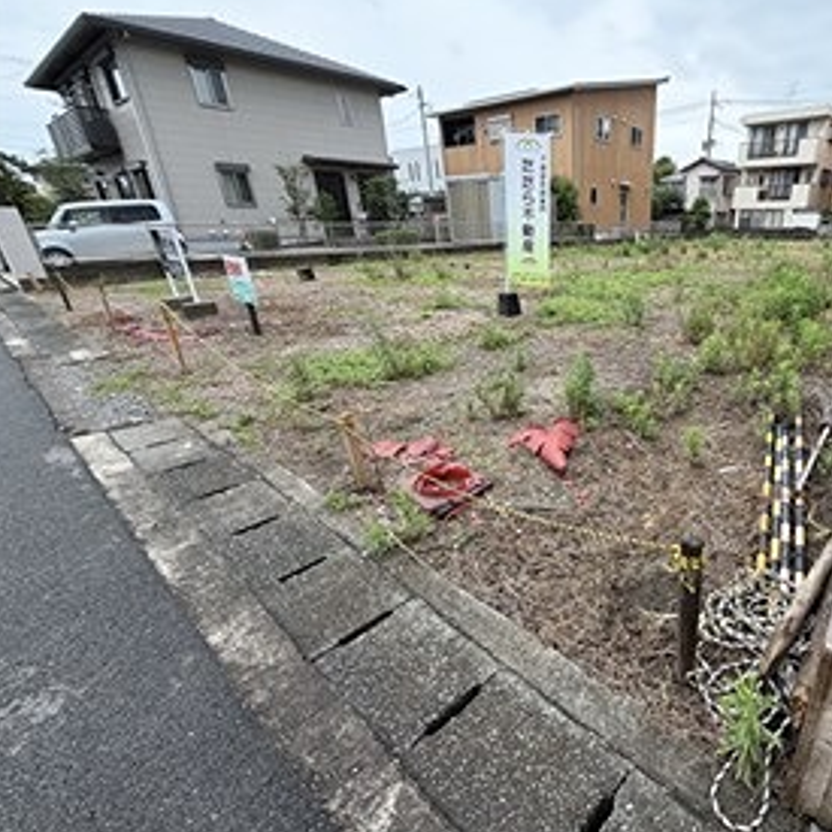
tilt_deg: -23.6
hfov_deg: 76.6
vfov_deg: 80.7
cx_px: 590
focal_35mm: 18
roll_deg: +0.6
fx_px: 489
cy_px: 436
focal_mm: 2.22
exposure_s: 1/502
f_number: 2.2
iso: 50
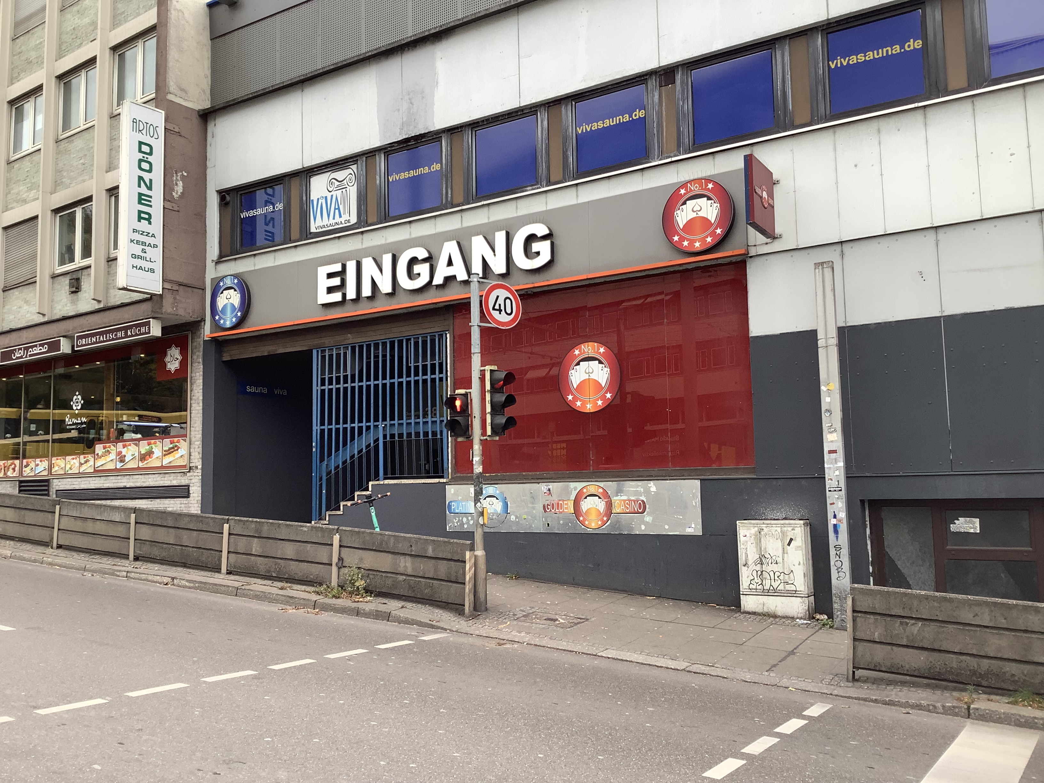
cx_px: 522
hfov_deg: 58.4
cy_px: 392
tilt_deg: +4.2
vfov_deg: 45.4
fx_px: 935
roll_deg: +0.3
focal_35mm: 31
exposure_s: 1/100
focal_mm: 3.3
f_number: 2.4
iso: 32
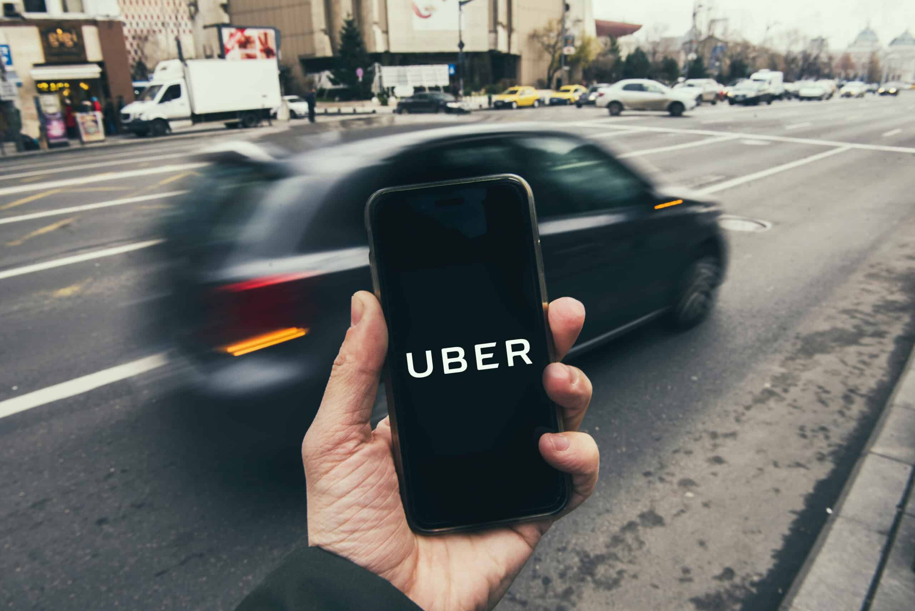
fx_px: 610
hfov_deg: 73.7
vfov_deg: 53.2
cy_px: 306
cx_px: 458
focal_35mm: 24
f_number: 14
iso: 400
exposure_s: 1/25
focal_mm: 24
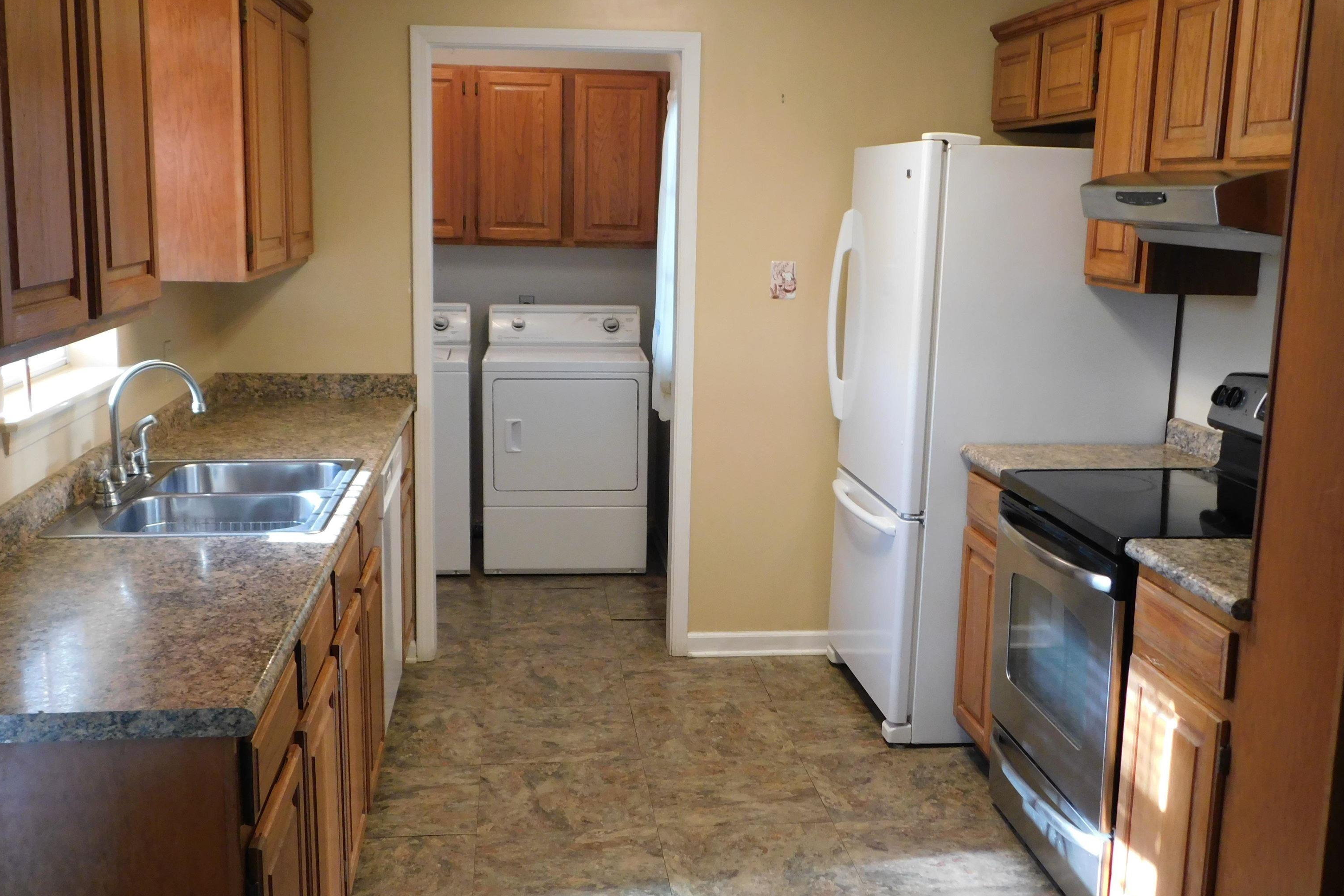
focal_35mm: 38
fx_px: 1419
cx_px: 677
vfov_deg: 35.1
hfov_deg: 50.7
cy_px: 451
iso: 280
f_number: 3.5
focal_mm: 6.3
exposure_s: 1/30
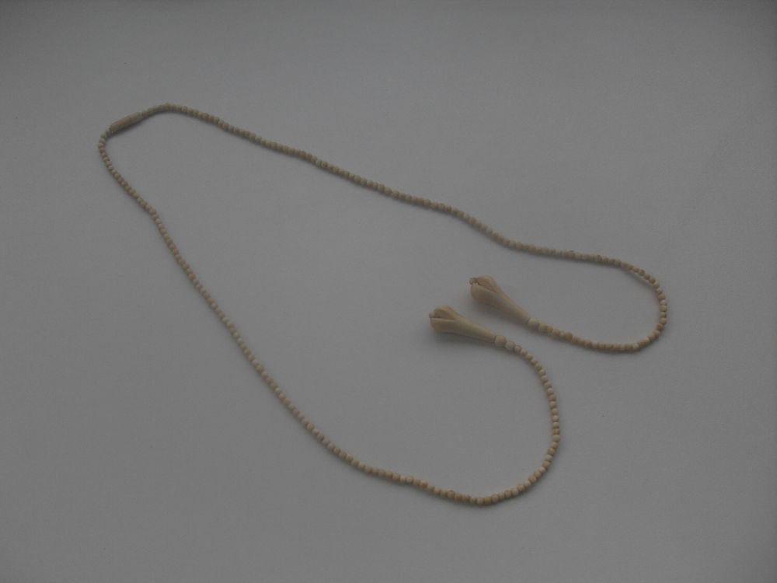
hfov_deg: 50.1
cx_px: 388
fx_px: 831
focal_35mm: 37
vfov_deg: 38.7
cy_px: 292
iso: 80
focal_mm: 6.3
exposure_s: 1/125
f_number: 2.8
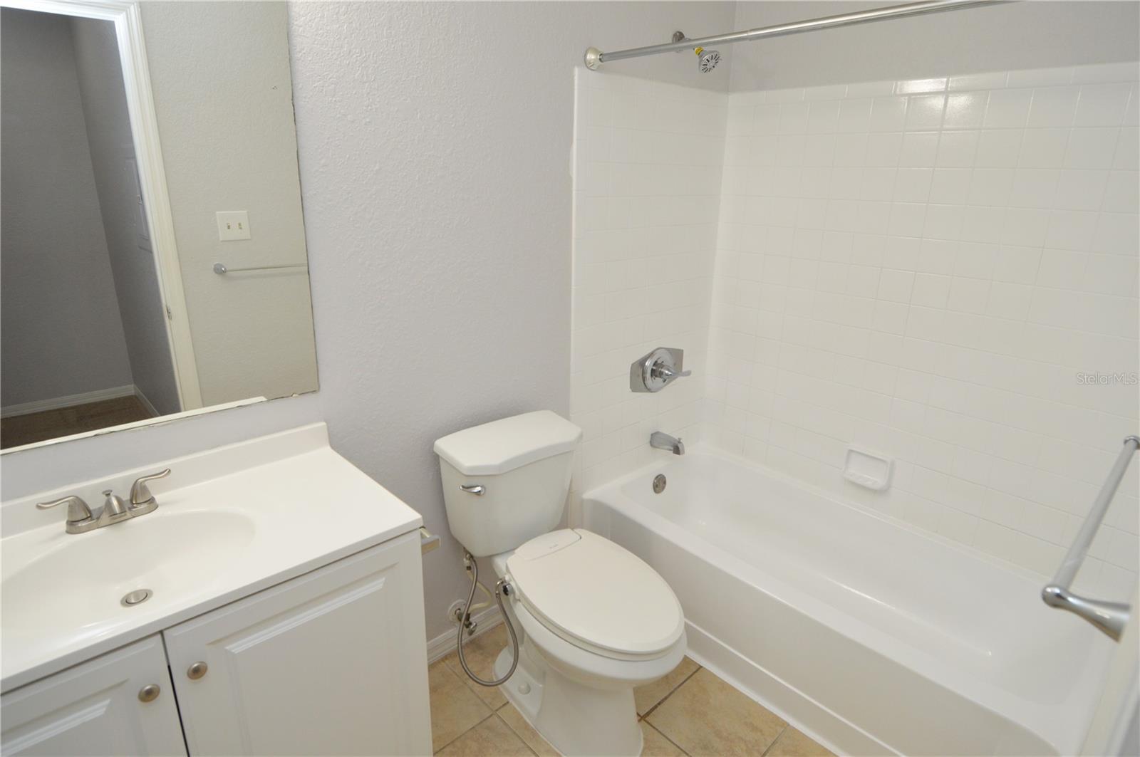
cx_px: 570
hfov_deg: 90.1
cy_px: 378
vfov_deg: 67.3
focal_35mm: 18
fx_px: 569
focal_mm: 12
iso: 400
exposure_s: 1/80
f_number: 4.5
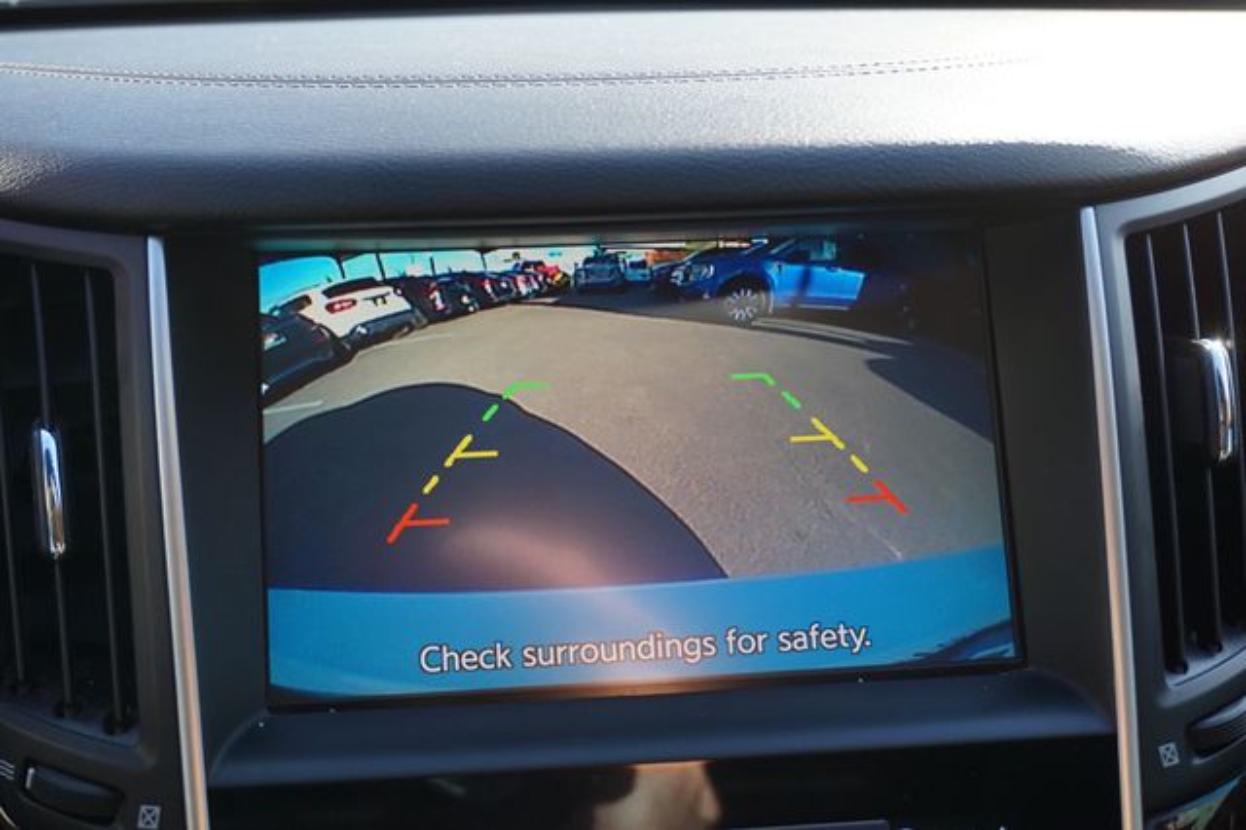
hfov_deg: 42.3
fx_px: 1609
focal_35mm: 46
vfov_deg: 28.9
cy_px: 415
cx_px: 623
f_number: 5
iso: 125
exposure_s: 1/60
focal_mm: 31
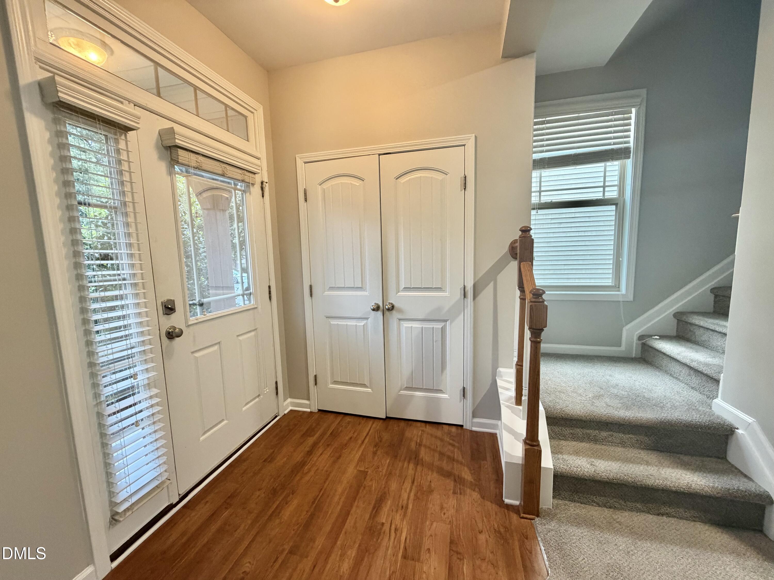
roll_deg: +2.1
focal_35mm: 14
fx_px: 313
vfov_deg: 85.7
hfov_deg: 102.1
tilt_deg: -6.3
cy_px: 290
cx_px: 387
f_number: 2.2
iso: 320
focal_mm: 2.22
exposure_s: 1/60
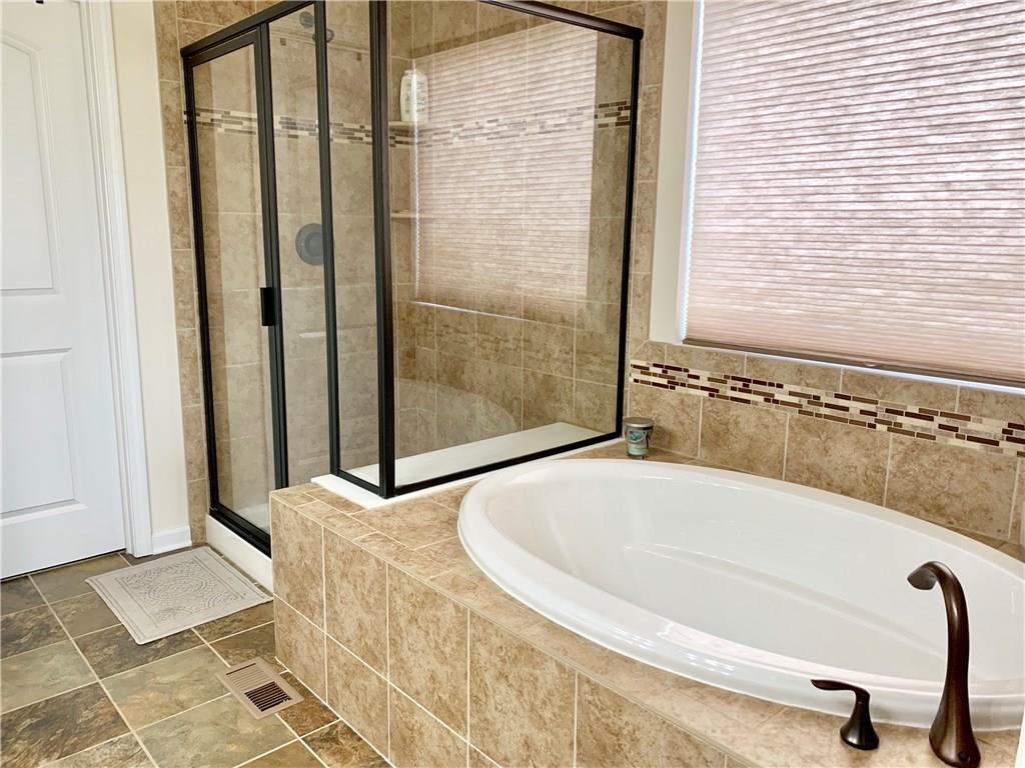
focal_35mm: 26
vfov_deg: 53.1
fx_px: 770
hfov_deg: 67.3
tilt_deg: -10.2
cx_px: 512
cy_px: 384
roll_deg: -1.0
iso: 80
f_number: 1.8
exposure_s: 1/121
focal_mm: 4.25
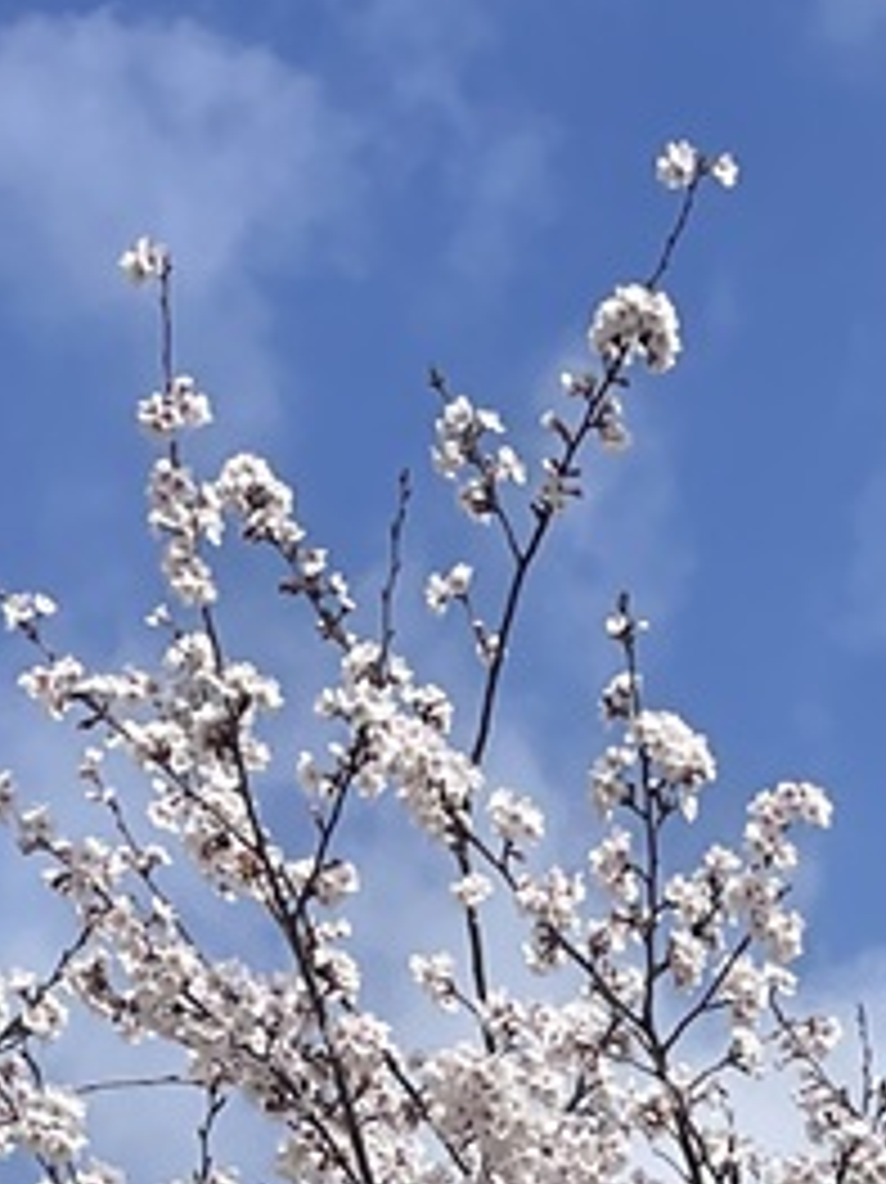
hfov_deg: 10.7
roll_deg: +0.5
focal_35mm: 132
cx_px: 1412
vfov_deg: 12.2
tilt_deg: +13.5
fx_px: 4508
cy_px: 2748
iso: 32
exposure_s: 1/5051
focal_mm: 4.2
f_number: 1.6
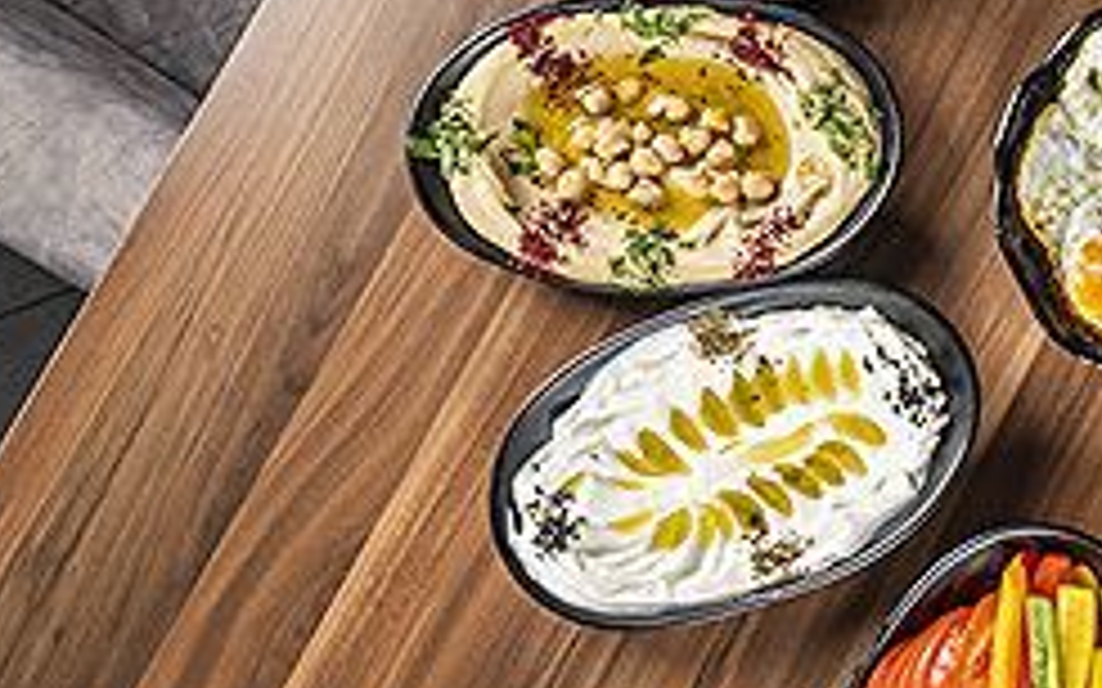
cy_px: 139
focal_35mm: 70
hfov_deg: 26.5
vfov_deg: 18.4
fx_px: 2102
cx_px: 1282
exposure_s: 1/160
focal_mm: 28
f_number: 9
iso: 320
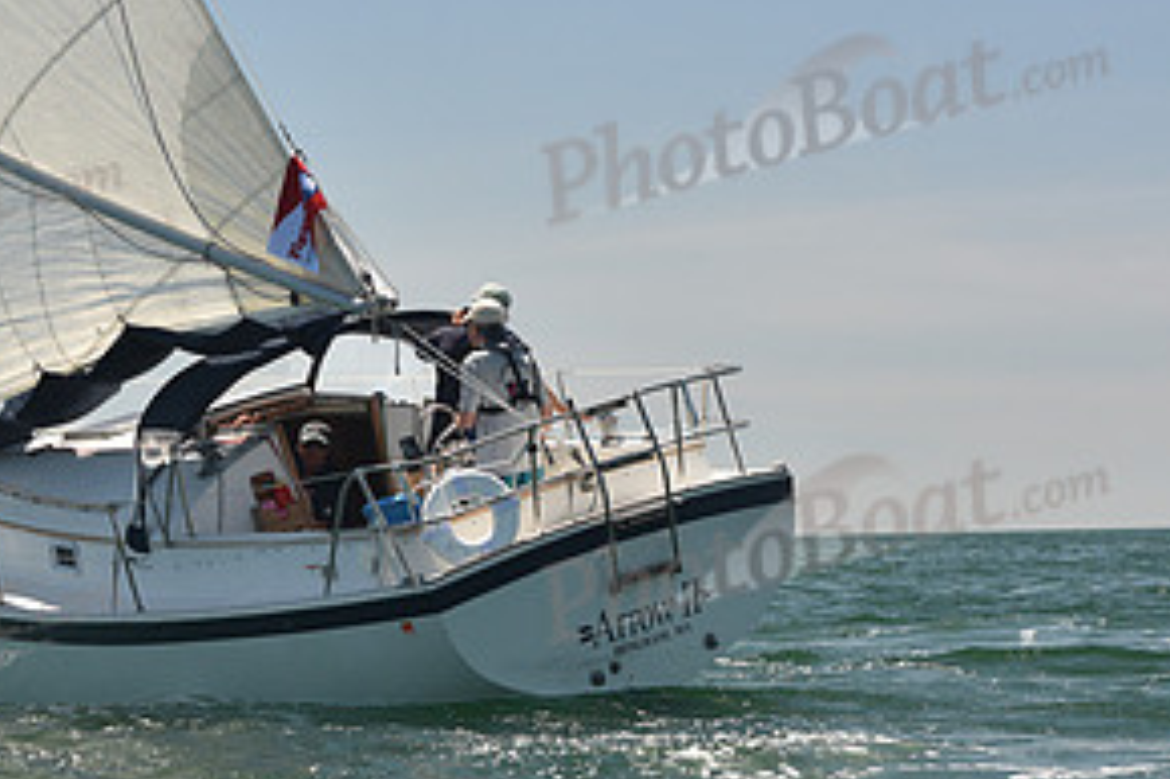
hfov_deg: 14.6
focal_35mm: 140
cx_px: 335
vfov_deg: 9.8
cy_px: 385
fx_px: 4547
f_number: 4.5
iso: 250
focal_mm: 70
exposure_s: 1/800
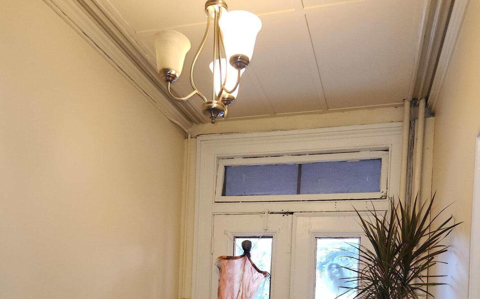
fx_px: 432
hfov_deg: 58.2
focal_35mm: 33
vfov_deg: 34.5
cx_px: 237
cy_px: 305
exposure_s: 1/60
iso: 125
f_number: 1.8
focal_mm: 5.4
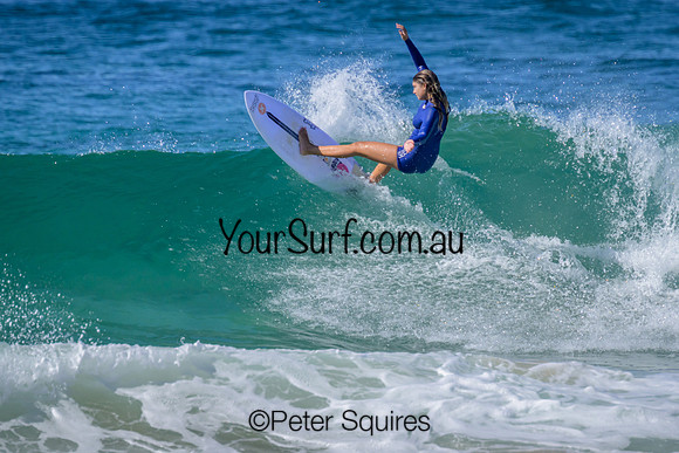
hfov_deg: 1.9
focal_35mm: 1090
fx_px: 20564
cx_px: 391
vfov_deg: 1.3
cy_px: 253
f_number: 11
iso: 720
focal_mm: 800
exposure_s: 1/2000
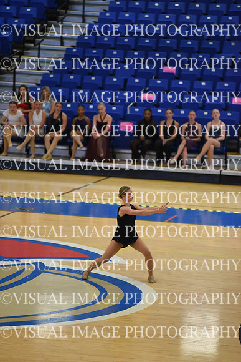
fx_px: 2007
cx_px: 120
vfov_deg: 10.3
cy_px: 181
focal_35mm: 200
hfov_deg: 6.9
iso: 8000
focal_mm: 200
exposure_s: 1/1000
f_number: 2.8
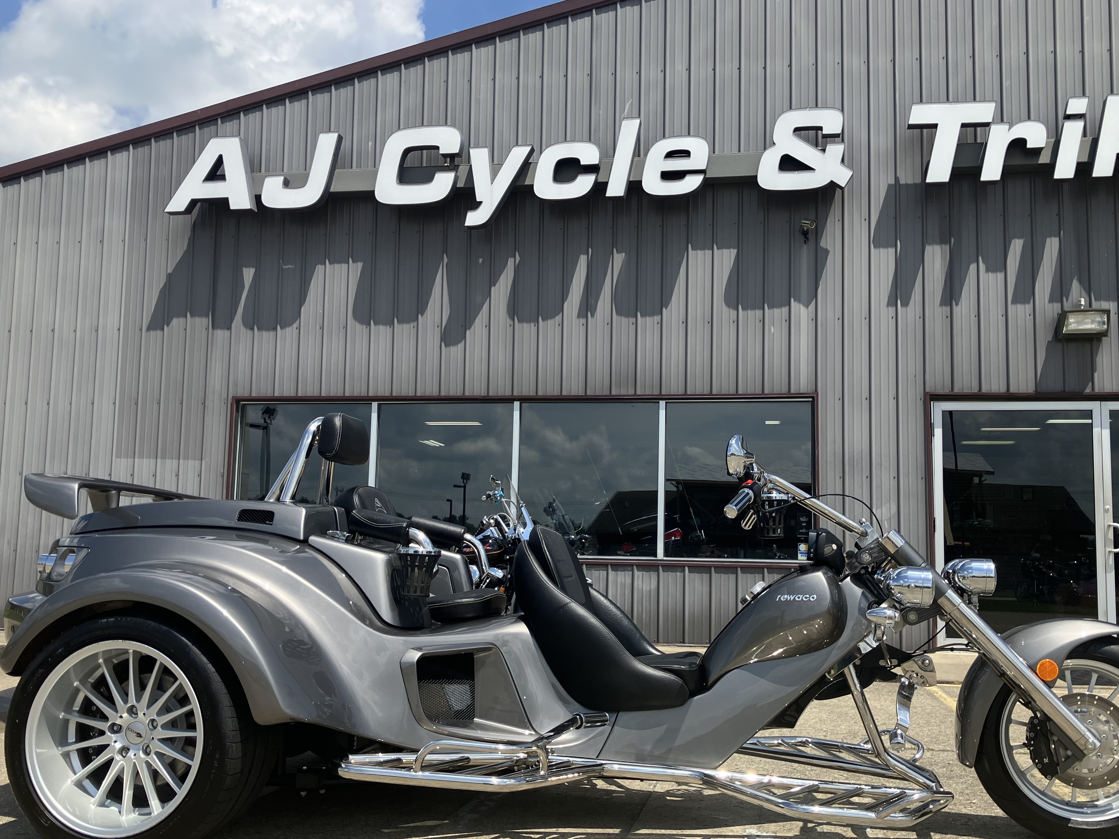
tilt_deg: +6.5
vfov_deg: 41.7
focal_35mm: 34
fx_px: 1099
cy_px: 462
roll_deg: +0.1
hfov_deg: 53.8
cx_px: 624
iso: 32
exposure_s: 1/2208
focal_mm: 3.99
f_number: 1.8
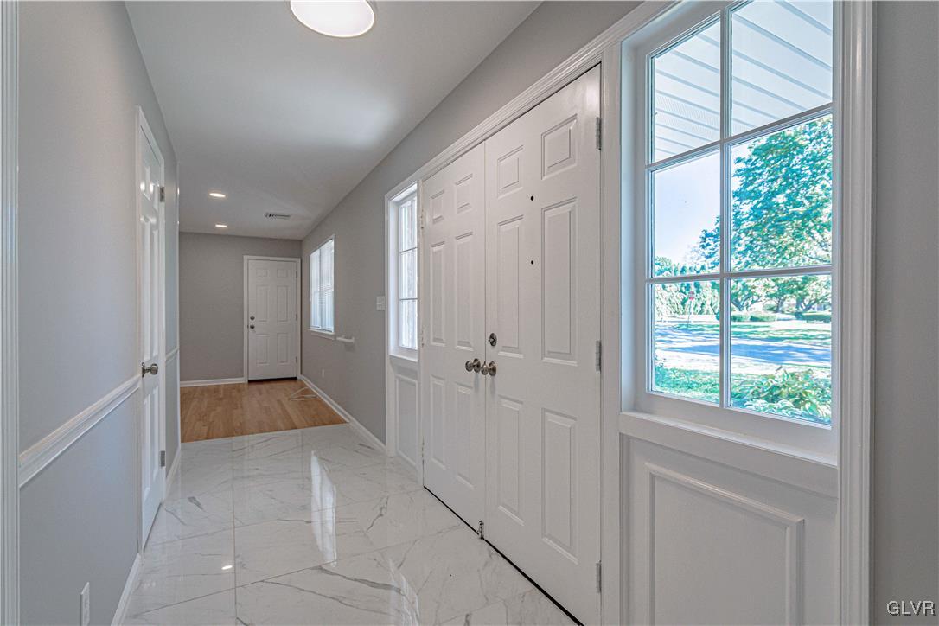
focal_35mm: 17
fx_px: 443
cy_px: 313
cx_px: 470
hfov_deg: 93.3
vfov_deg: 70.4
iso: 800
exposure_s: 1/2000
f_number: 5
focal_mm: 17
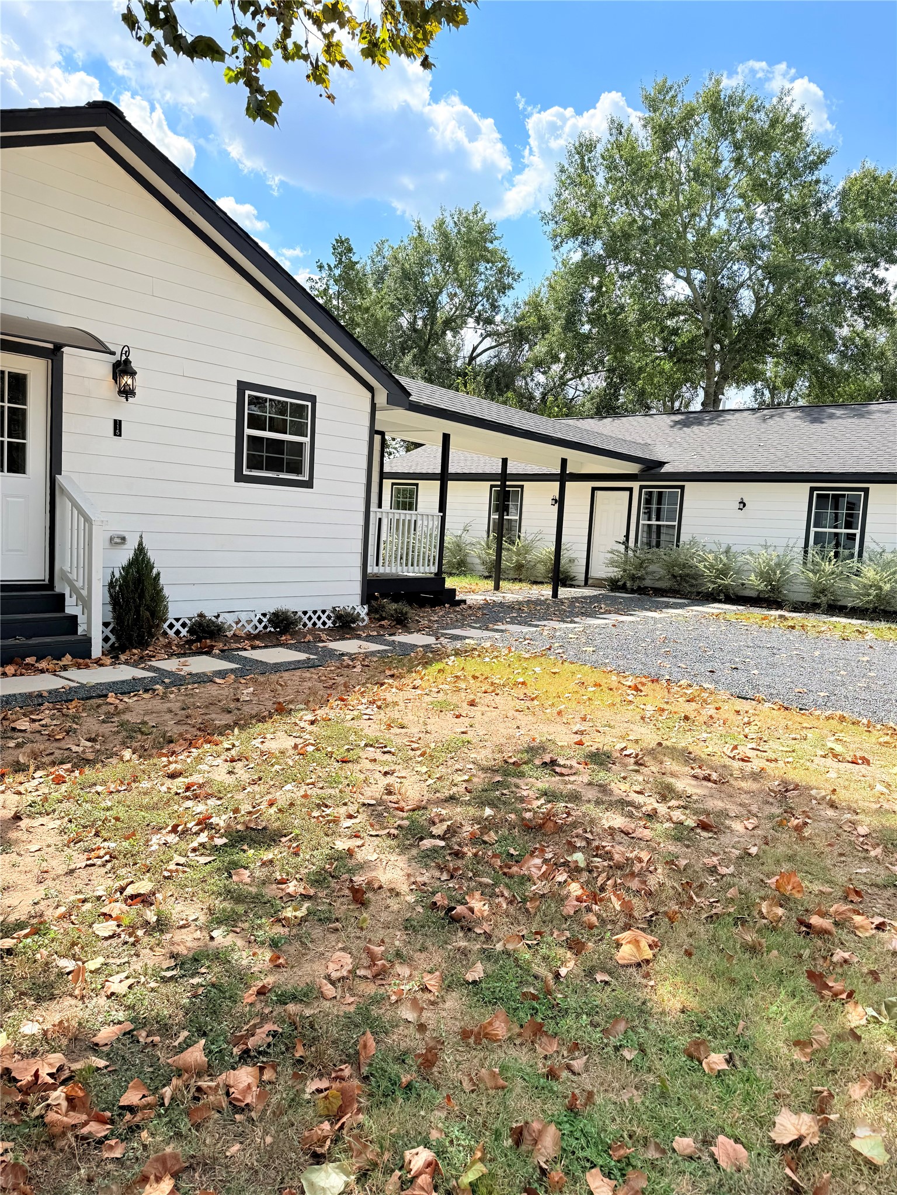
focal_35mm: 24
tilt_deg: -4.6
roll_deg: -3.6
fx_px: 829
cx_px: 448
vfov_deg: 71.6
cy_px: 598
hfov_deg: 56.8
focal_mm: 6.76
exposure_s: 1/3425
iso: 80
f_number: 1.78
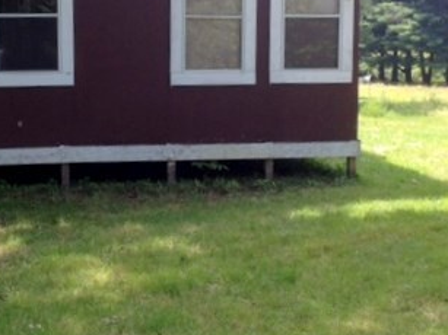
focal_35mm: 73
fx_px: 944
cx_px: 146
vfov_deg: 20.1
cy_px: 117
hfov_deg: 26.5
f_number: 2.4
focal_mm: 4.28
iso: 50
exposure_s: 1/290
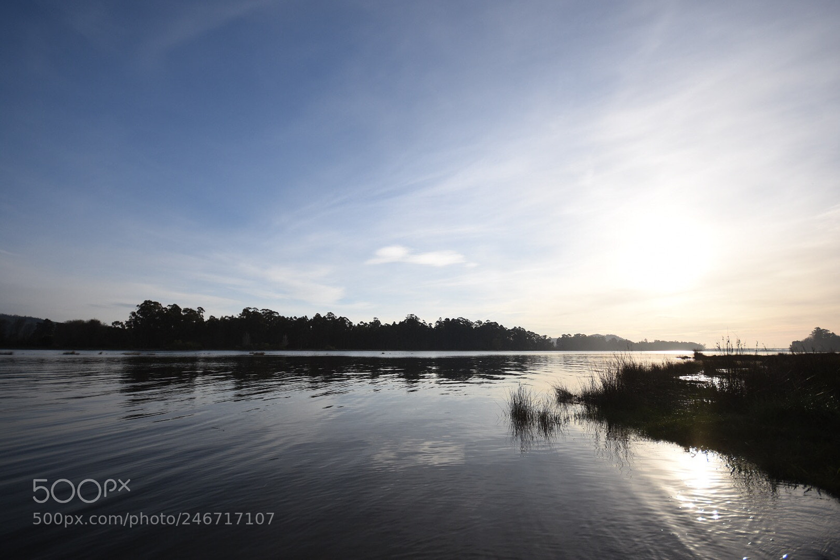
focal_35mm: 15
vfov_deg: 77.3
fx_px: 350
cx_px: 420
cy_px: 280
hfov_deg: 100.4
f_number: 4.5
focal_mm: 10
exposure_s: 1/2000
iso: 200
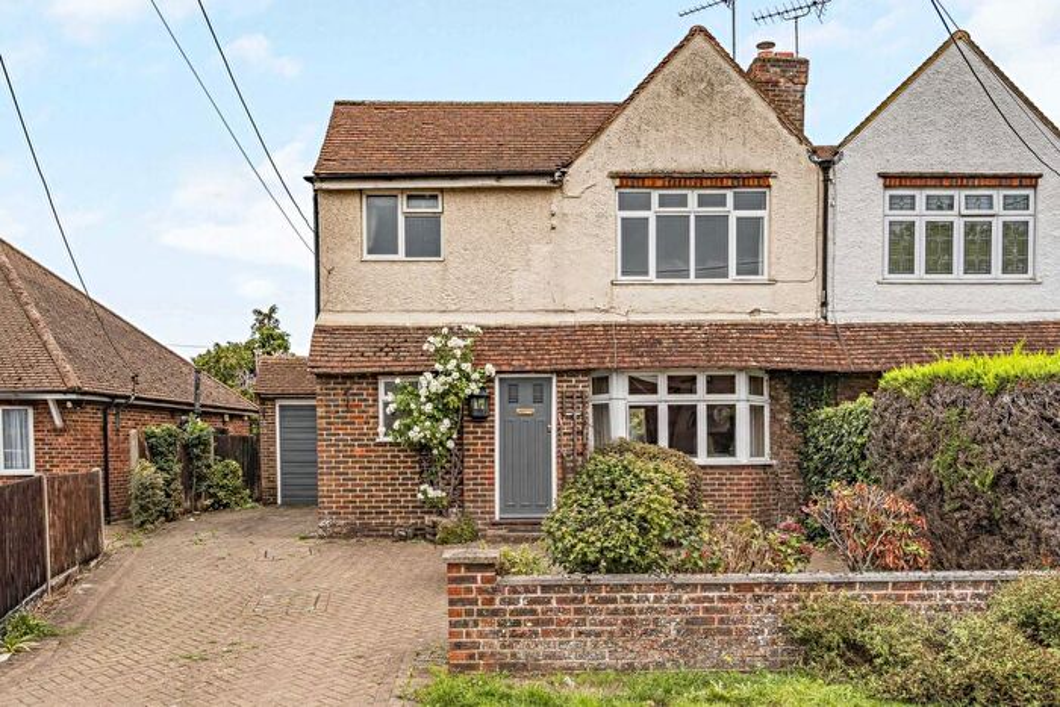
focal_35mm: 30
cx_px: 530
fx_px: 883
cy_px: 354
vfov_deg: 43.6
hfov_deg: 61.9
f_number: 9
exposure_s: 1/200
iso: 250
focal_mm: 30
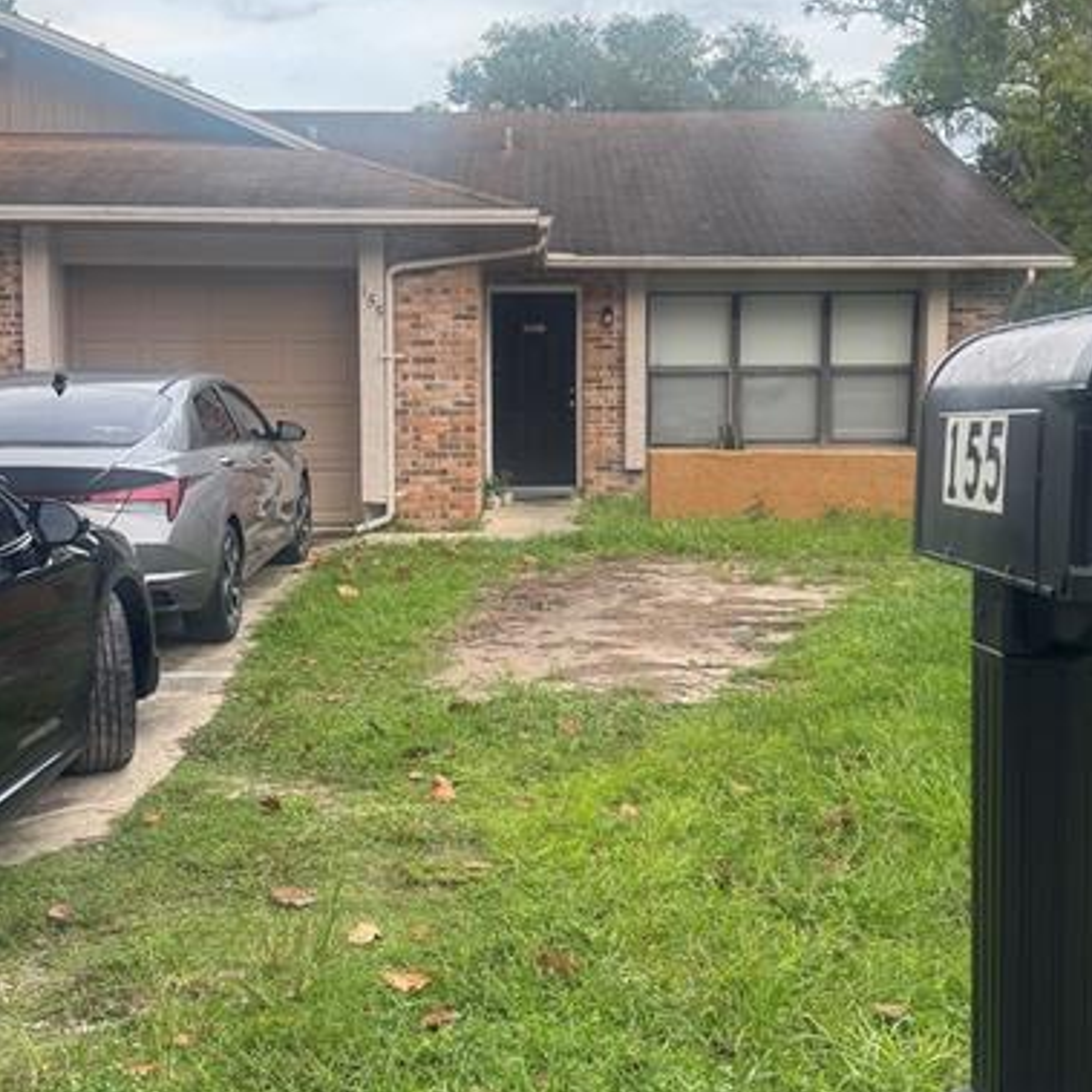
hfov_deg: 39.2
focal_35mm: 43
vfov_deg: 39.2
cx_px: 547
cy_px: 519
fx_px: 1535
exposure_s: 1/121
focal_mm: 6.76
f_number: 1.78
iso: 160
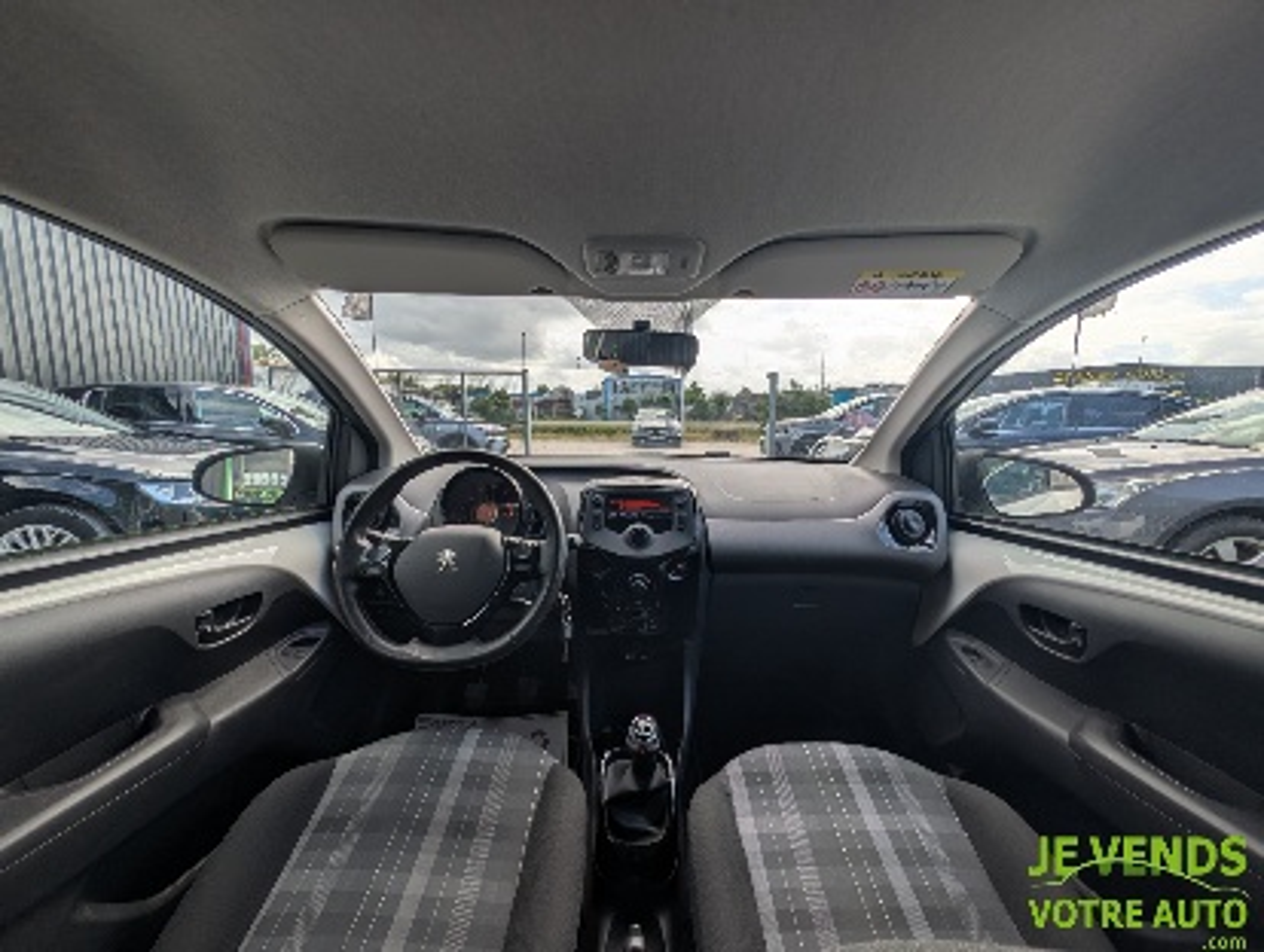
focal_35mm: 12
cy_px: 476
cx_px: 632
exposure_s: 1/918
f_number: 1.95
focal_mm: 2.23
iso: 36
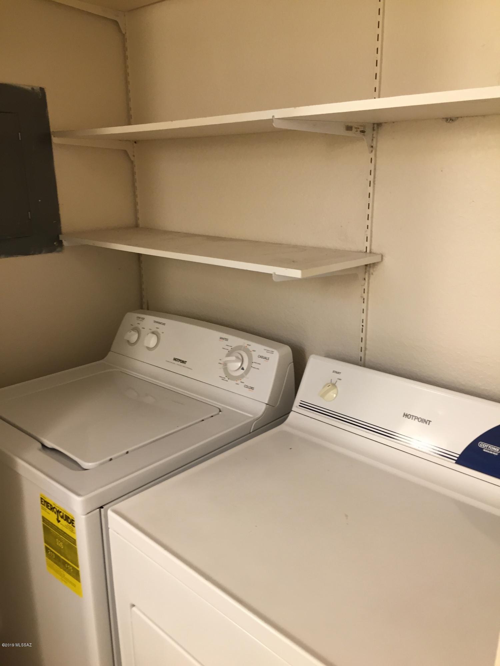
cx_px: 250
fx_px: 559
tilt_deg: -16.7
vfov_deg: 61.7
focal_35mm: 29
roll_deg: +1.8
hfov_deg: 48.2
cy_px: 333
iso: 64
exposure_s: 1/30
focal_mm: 4.15
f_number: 2.2
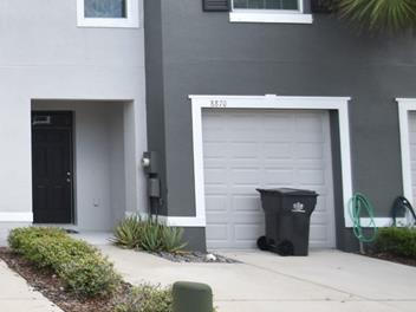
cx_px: -113
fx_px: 505
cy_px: 119
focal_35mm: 42
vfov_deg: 34.2
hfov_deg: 33.7
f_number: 3.5
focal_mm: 10
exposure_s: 1/3000
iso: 800
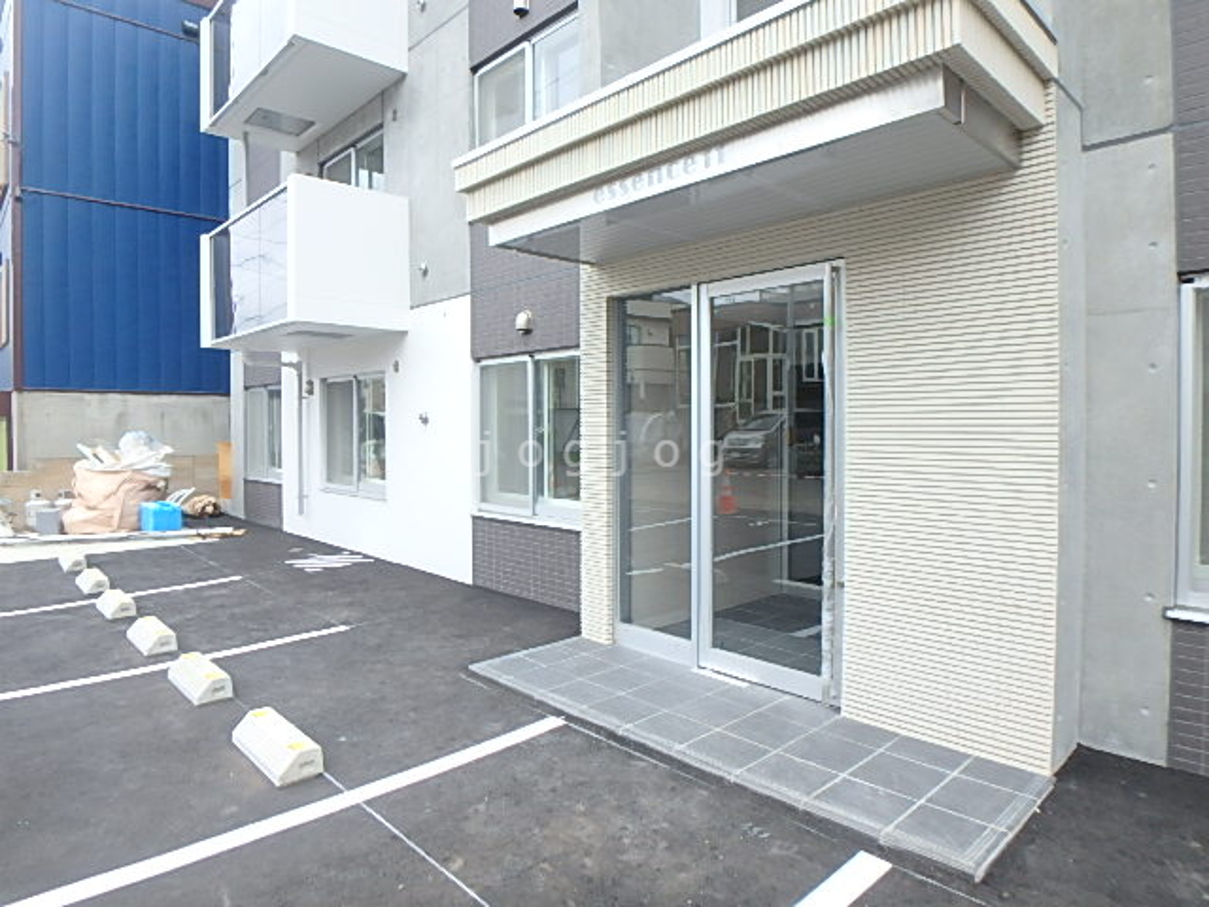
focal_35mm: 21
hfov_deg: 79.0
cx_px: 604
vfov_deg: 63.4
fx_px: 733
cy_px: 454
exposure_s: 1/250
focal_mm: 3.7
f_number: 3.5
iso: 160
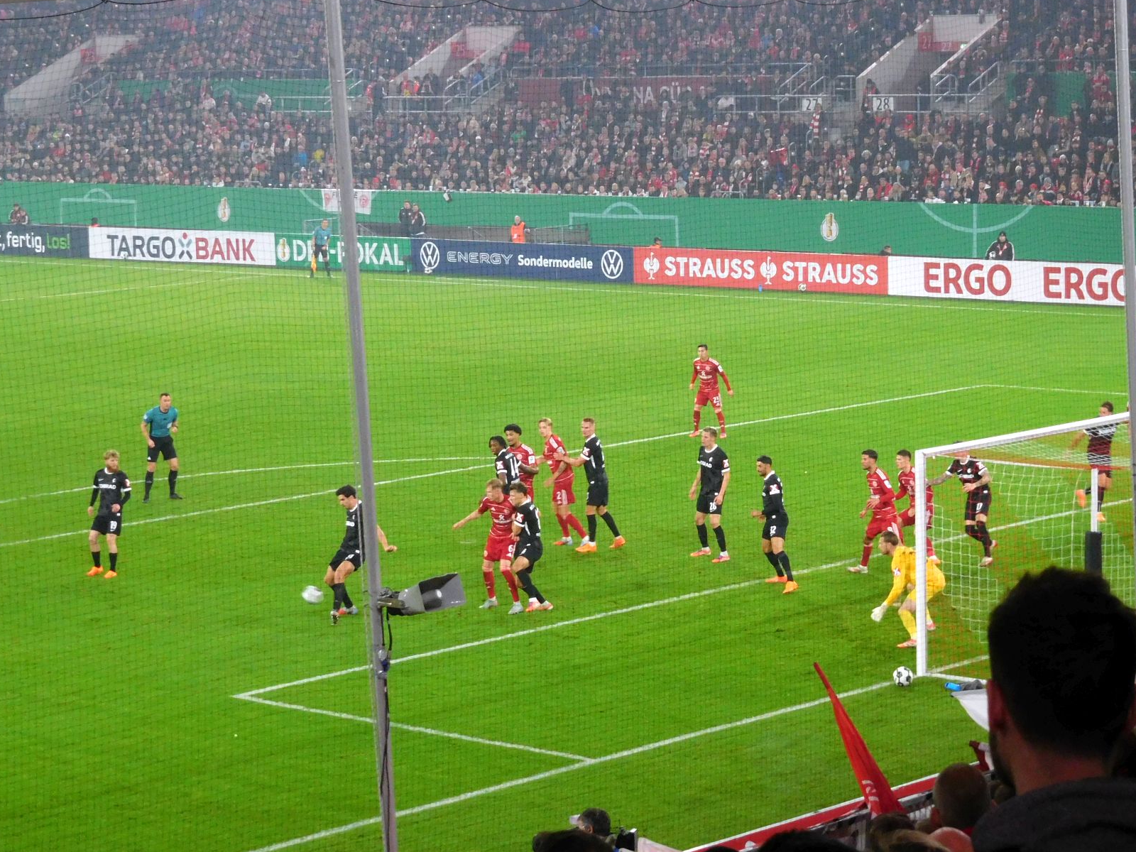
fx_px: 3282
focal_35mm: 100
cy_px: 499
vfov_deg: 14.8
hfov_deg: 19.6
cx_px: 634
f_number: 4.6
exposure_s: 1/100
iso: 400
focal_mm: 14.3
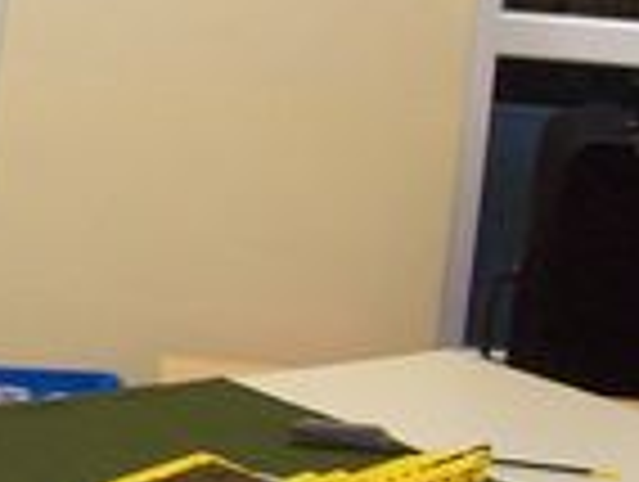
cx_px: -603
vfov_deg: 9.2
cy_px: 122
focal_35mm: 162
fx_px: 2996
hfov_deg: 11.1
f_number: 2.7
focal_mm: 6
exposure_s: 1/543
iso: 80
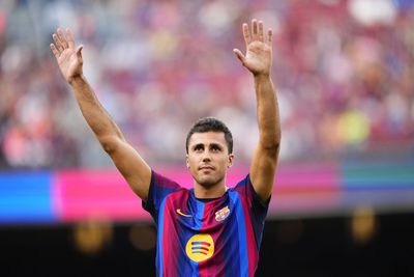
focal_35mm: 400
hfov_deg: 5.2
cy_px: 138
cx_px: 207
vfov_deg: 3.4
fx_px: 4601
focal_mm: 400
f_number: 2.8
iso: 2500
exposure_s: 1/3200
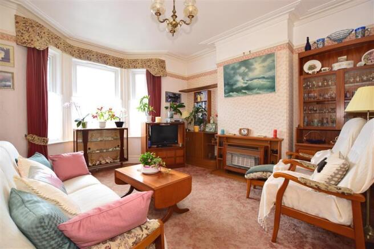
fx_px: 156
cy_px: 124
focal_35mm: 15
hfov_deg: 100.4
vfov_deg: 77.3
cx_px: 187
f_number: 5
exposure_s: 1/15
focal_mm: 10
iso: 200
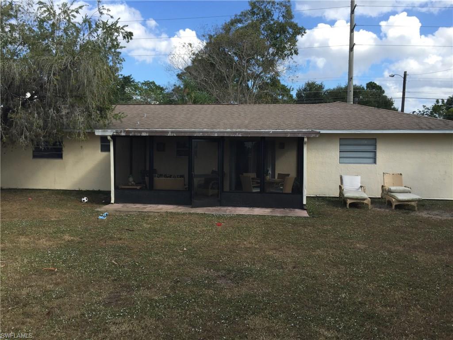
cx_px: 226
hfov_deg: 61.7
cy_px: 170
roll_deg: -0.5
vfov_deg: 48.2
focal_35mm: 29
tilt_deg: -2.4
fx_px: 380
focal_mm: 4.15
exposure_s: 1/1014
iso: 32
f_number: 2.2
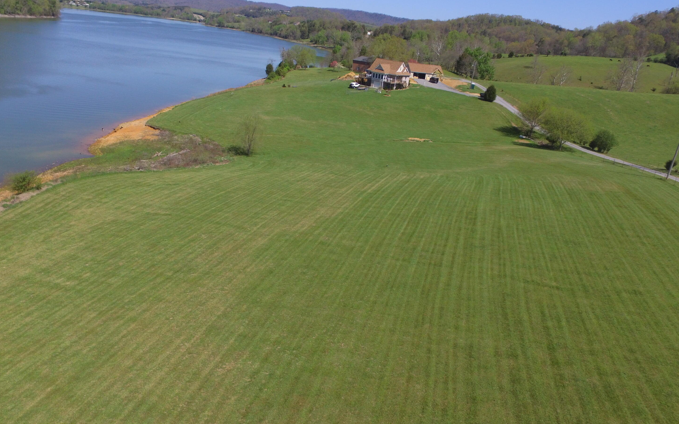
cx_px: 340
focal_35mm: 22
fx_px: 407
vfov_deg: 55.0
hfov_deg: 79.7
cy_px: 190
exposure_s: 1/1484
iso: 100
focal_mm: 3.61
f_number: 2.8
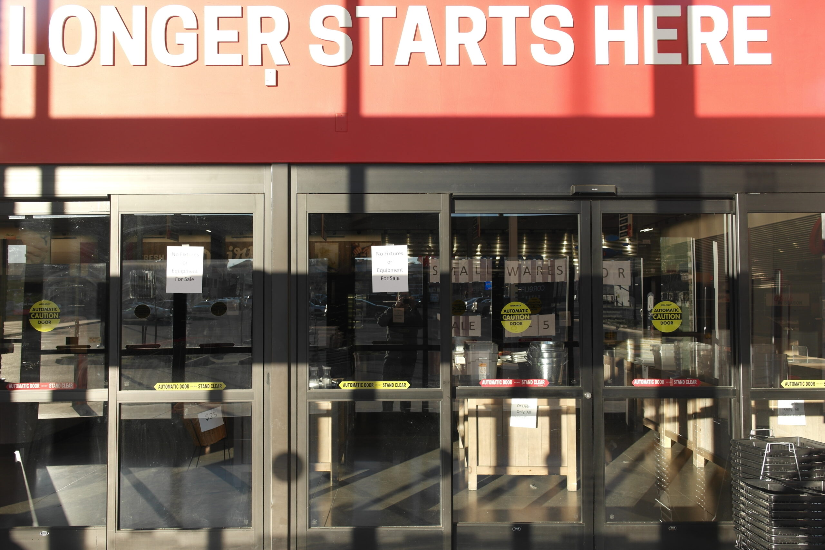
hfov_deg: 61.9
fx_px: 687
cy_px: 275
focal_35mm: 30
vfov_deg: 43.6
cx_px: 412
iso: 100
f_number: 4.5
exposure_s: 1/125
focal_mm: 20
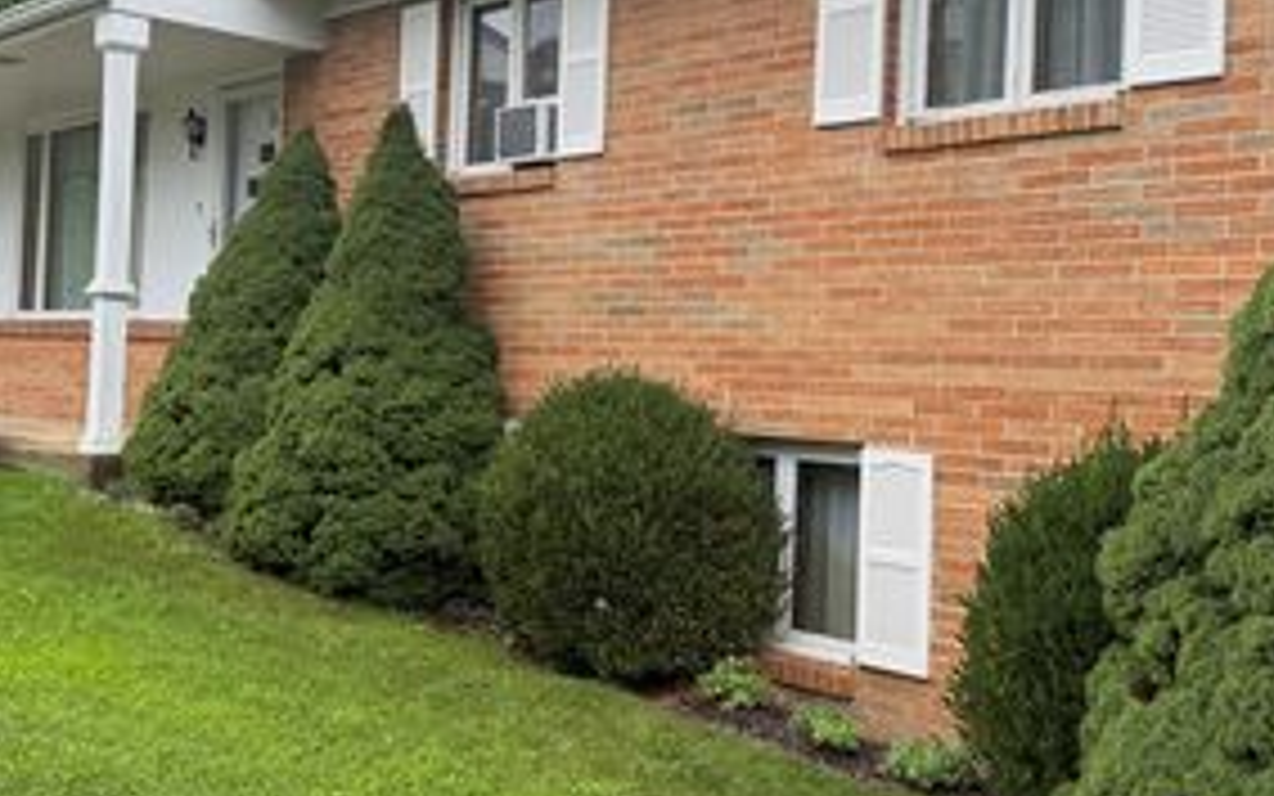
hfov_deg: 44.3
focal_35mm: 45
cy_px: 326
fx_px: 1563
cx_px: 612
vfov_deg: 28.6
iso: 100
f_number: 1.78
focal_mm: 6.76
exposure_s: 1/1091
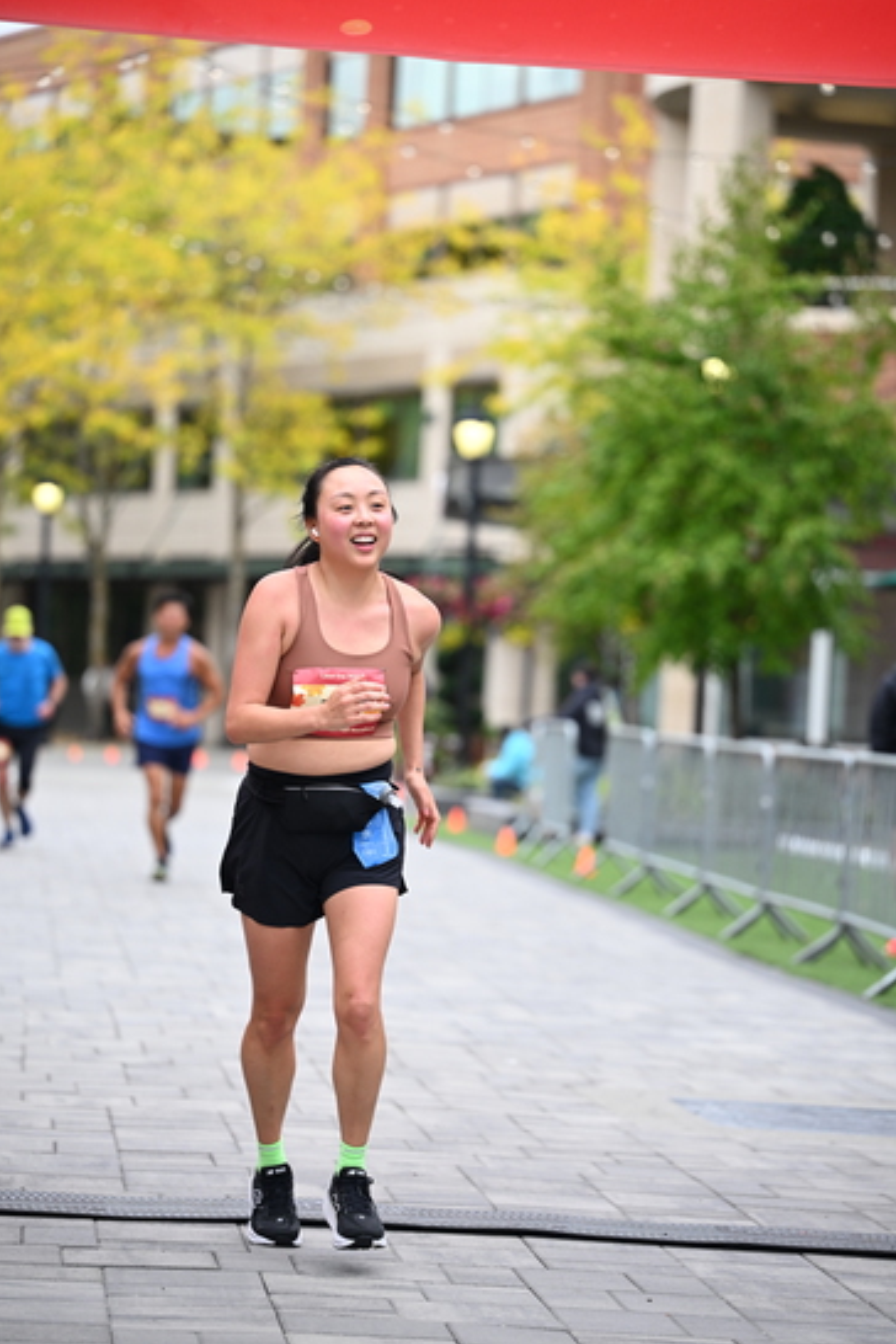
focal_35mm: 121
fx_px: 4517
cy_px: 674
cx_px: 447
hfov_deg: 11.3
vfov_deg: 16.9
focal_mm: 120
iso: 640
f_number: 2.8
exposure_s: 1/1600
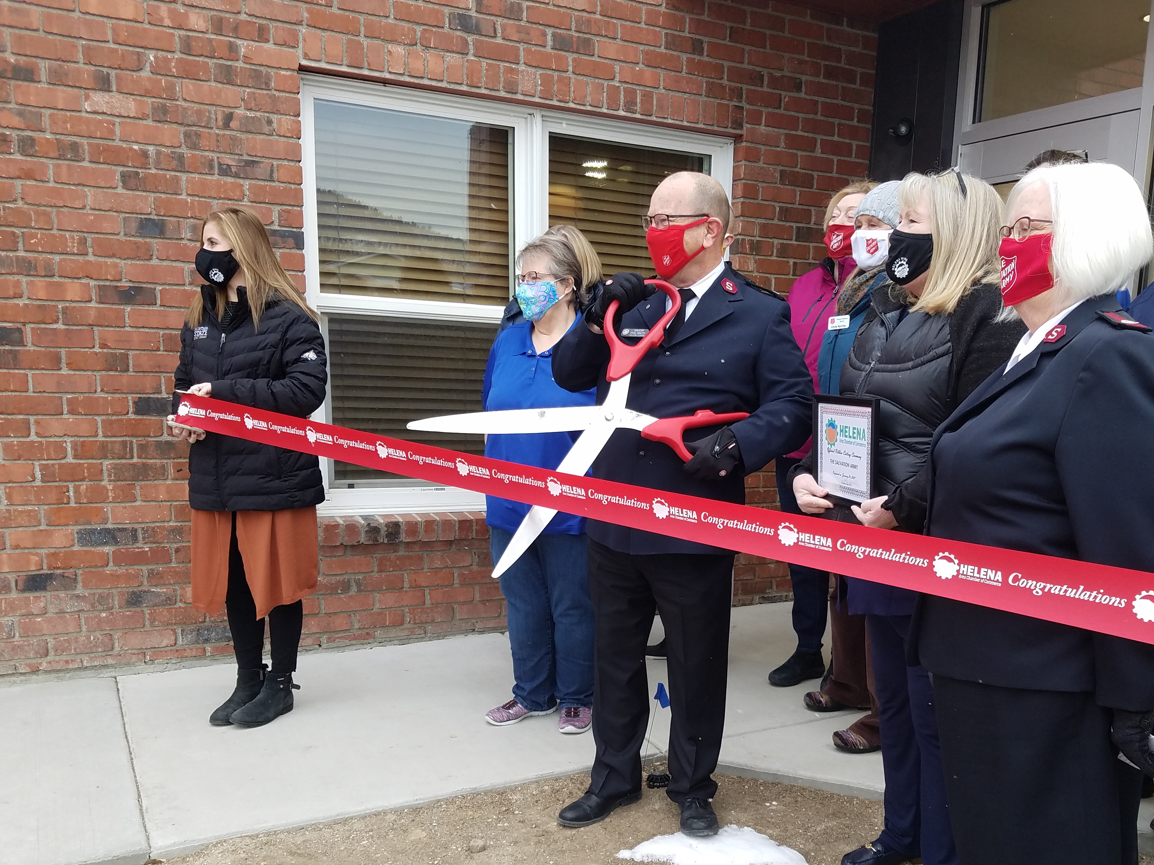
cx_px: 668
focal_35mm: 32
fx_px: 1067
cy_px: 527
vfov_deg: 43.9
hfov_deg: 56.5
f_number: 1.7
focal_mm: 4.2
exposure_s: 1/124
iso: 50
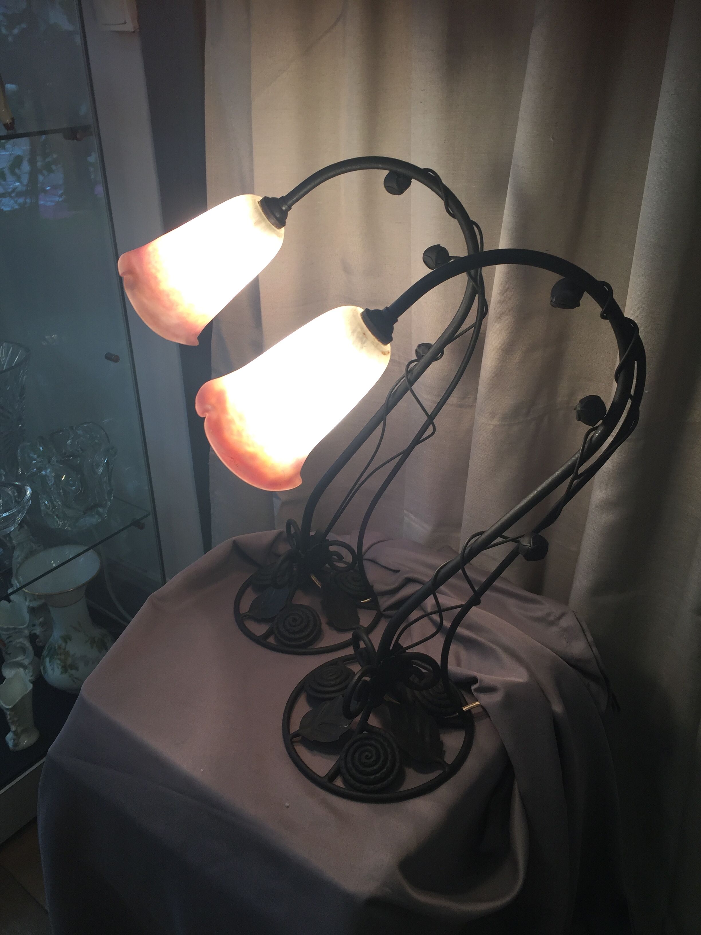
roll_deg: +0.7
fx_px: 783
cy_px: 468
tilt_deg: -28.2
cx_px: 350
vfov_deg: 61.7
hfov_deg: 48.2
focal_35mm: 29
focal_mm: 4.15
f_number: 2.2
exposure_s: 1/50
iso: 40
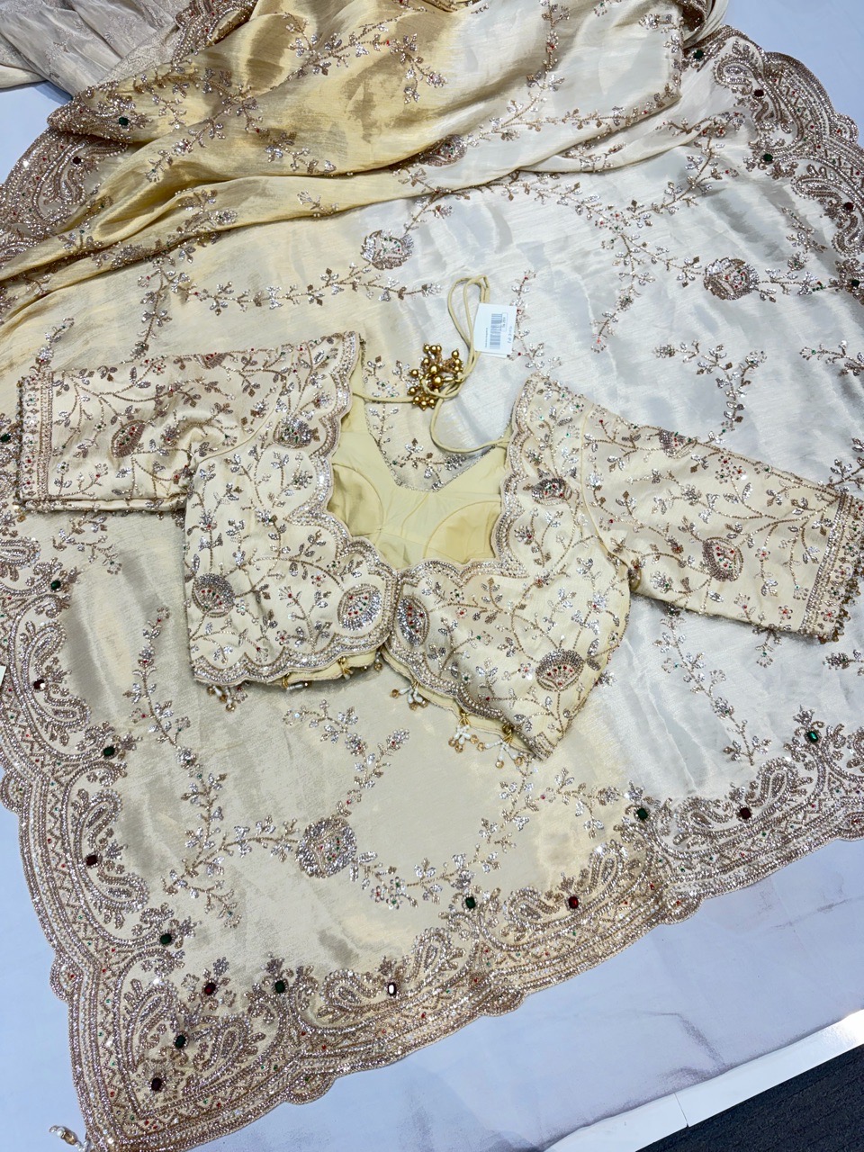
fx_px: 865
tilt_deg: -75.1
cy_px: 576
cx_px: 432
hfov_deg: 53.1
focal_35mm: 26
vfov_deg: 67.3
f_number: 1.6
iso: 40
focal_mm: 5.96
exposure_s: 1/142
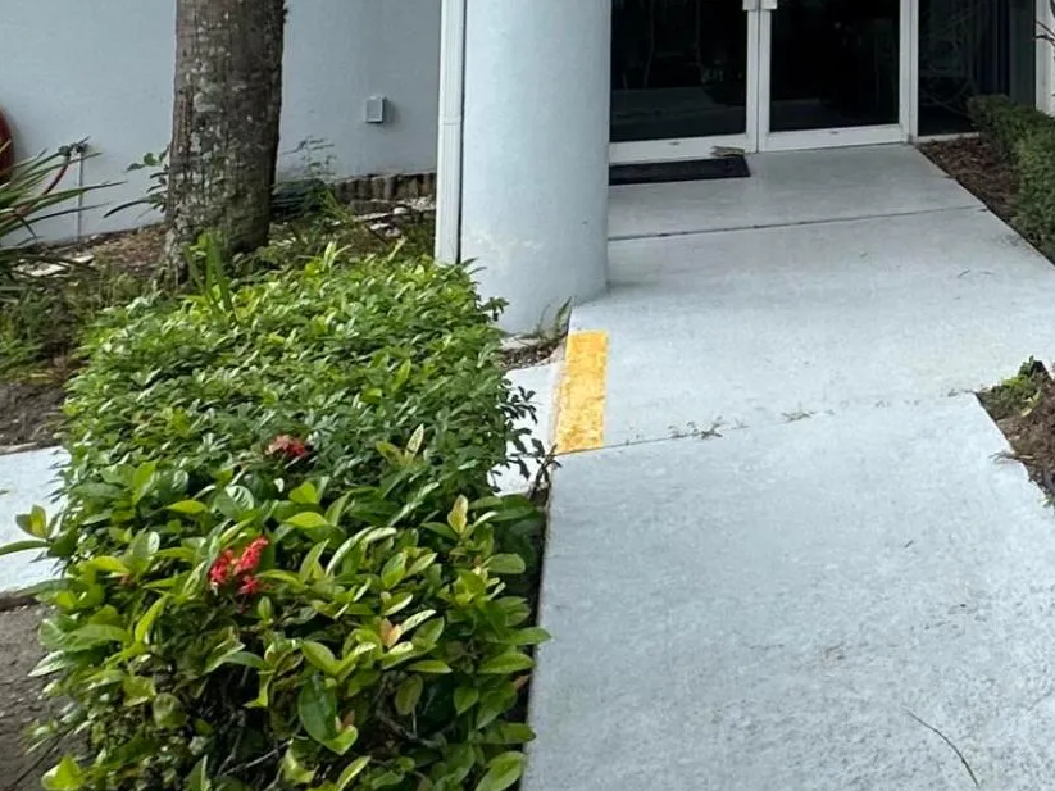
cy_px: -155
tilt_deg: +4.9
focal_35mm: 49
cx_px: 1309
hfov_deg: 31.6
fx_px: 1493
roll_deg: +0.3
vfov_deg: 26.4
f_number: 2.2
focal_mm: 2.22
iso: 40
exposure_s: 1/432
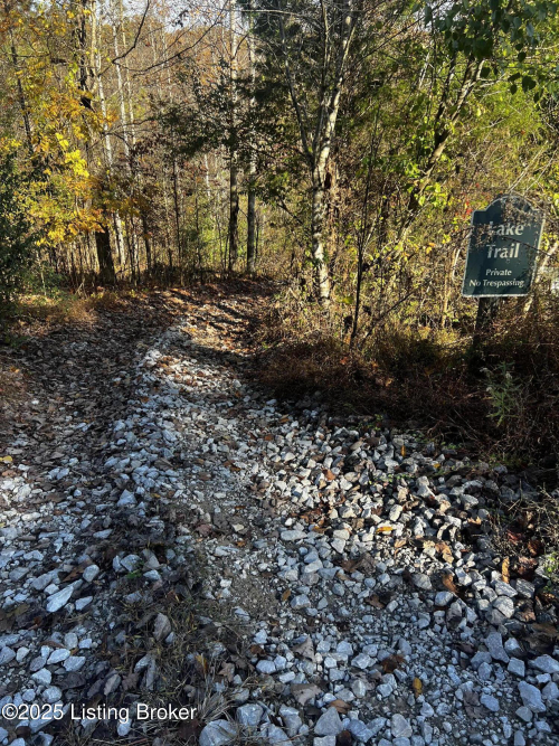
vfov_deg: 67.3
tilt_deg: -26.6
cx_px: 280
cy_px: 373
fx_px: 560
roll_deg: +0.8
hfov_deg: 53.0
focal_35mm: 26
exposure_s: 1/533
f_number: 1.5
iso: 50
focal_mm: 5.7
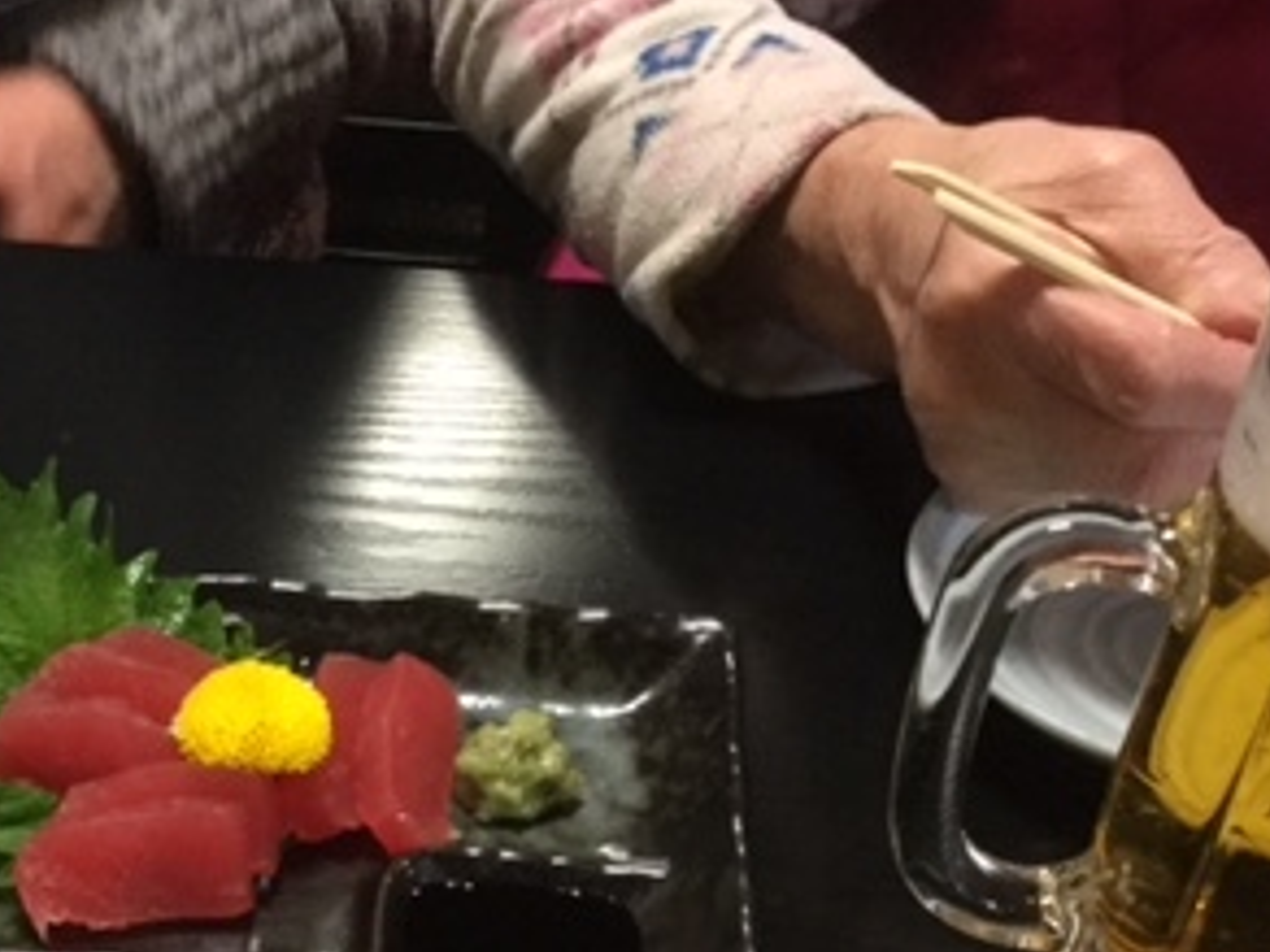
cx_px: 283
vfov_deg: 20.8
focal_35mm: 68
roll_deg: -2.1
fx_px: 2495
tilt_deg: -44.9
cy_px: 995
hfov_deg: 28.1
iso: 200
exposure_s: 1/20
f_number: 2.4
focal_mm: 3.3
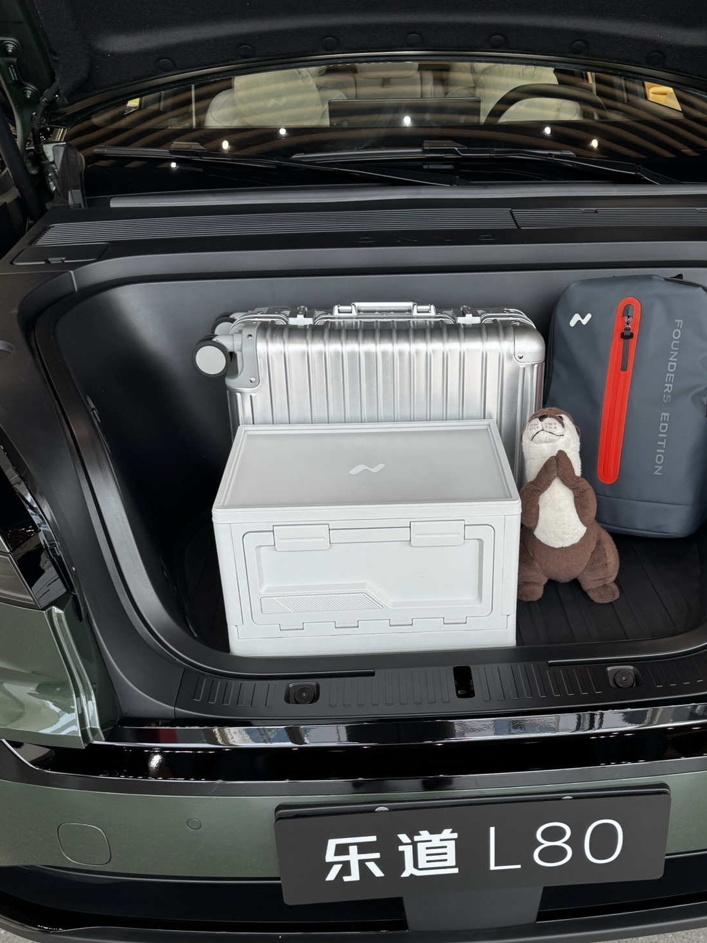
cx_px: 432
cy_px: 557
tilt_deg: -28.2
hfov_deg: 42.7
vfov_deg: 55.0
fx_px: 899
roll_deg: +1.7
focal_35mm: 33
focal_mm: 6.76
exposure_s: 1/230
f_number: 1.78
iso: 64
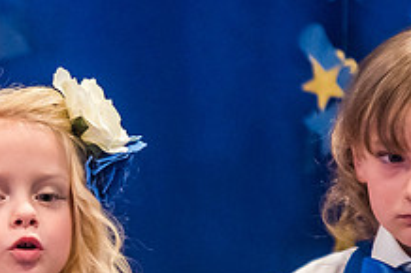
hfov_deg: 4.0
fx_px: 5921
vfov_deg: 2.6
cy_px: 212
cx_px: -32
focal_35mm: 519
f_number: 2.8
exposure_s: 1/200
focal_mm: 195
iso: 3200
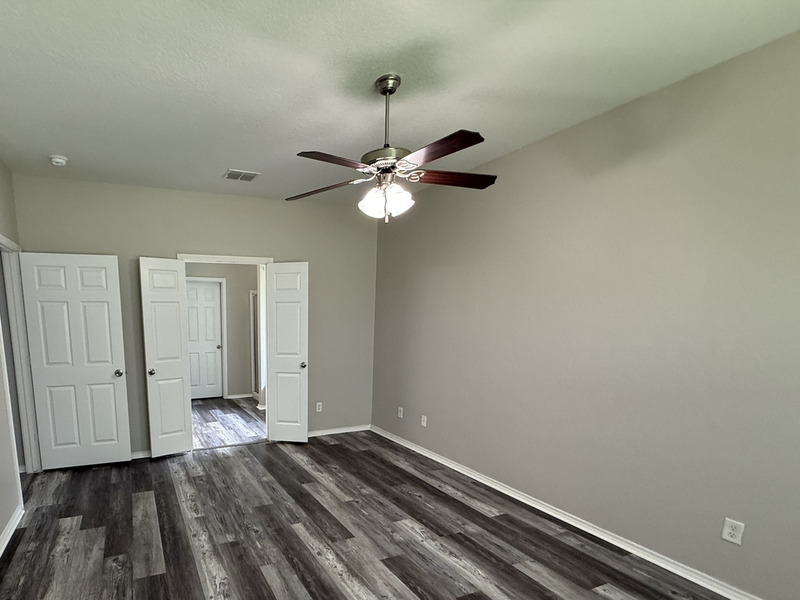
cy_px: 383
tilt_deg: -8.3
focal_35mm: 18
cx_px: 286
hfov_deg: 85.5
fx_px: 416
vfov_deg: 70.2
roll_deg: +0.9
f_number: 2.2
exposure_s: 1/120
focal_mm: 2.22
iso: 320
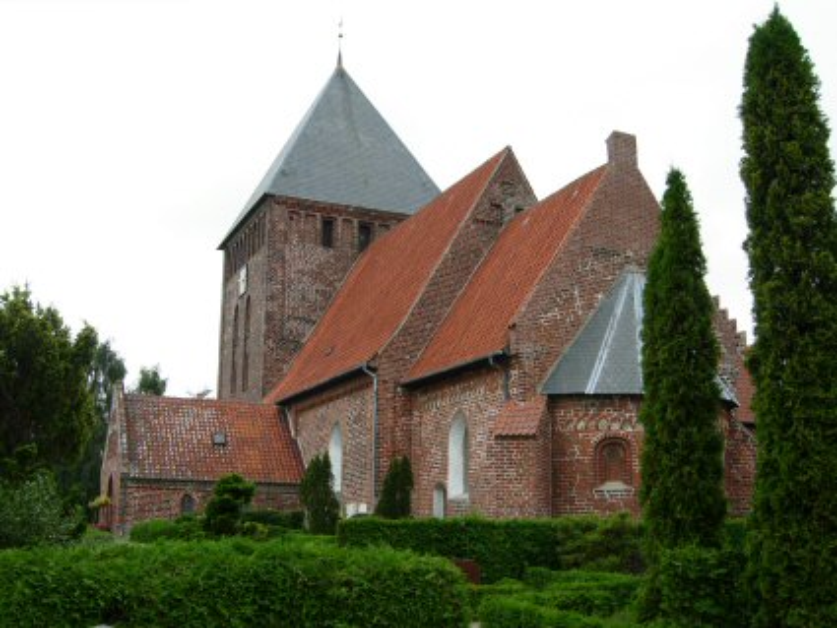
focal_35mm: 36
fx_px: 871
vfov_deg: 39.7
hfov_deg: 51.3
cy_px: 314
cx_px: 418
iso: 50
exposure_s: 1/186
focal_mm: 7.5
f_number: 4.8
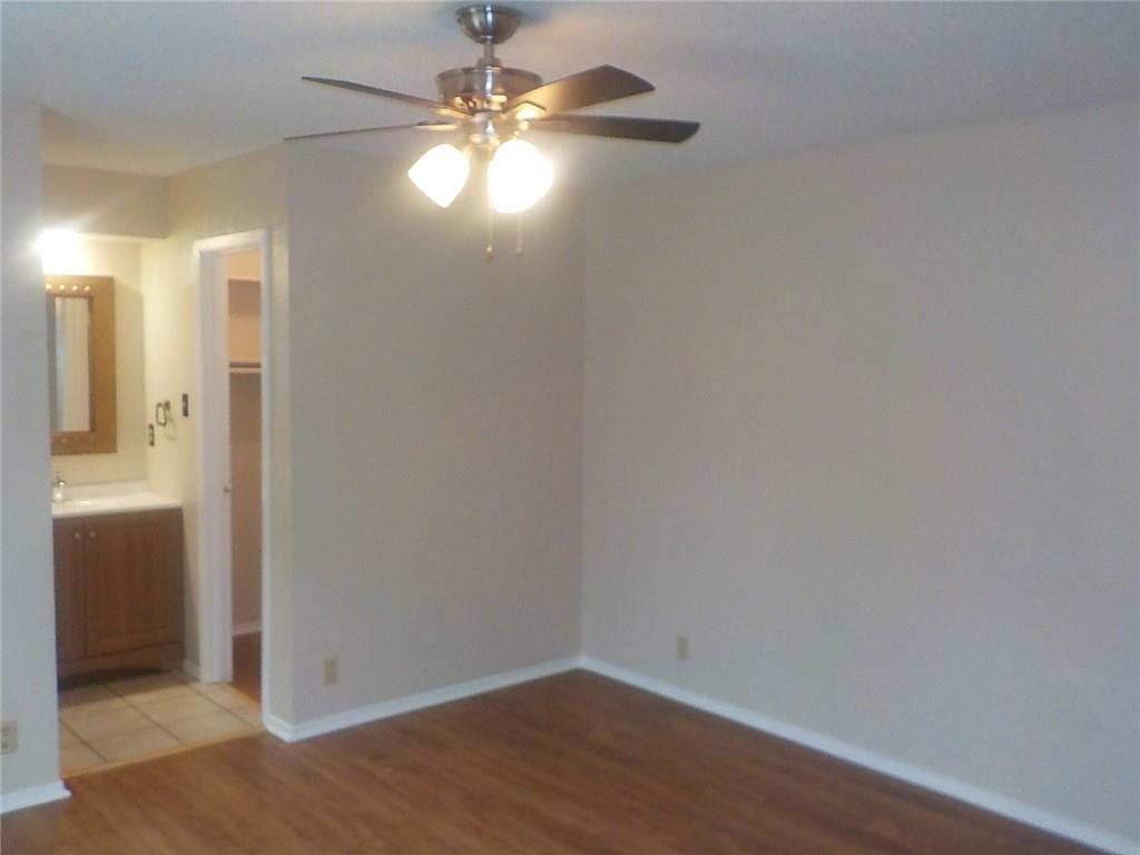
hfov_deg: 60.0
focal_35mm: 30
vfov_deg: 46.8
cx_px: 570
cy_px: 428
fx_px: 988
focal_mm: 4.1
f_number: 3.3
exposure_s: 1/30
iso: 280
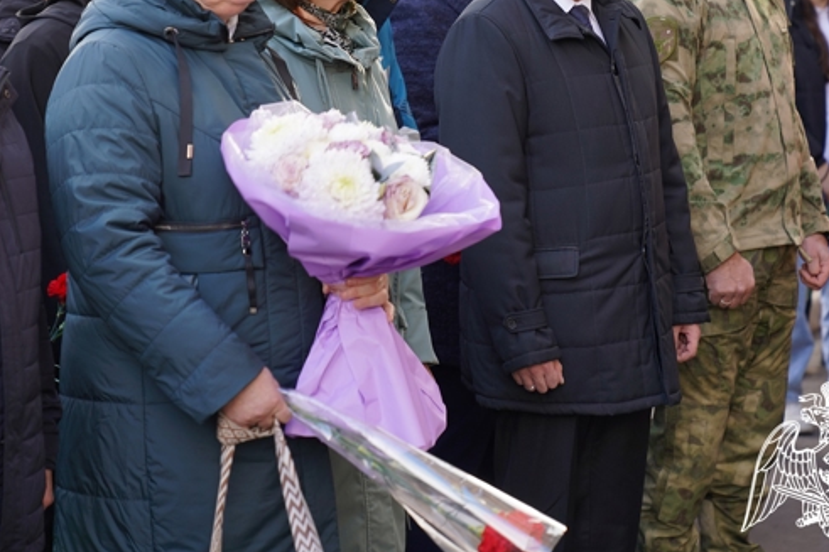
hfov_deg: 19.1
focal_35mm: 107
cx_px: 324
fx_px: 2463
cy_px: 152
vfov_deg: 12.8
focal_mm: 70
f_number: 3.2
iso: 100
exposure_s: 1/125
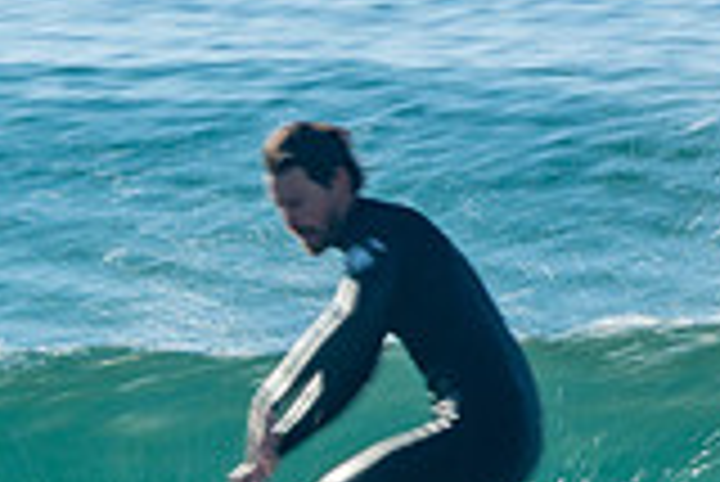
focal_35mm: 2172
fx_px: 43478
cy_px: 696
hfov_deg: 0.9
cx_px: 40
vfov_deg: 0.6
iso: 100
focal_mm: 400
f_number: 20
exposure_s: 1/30
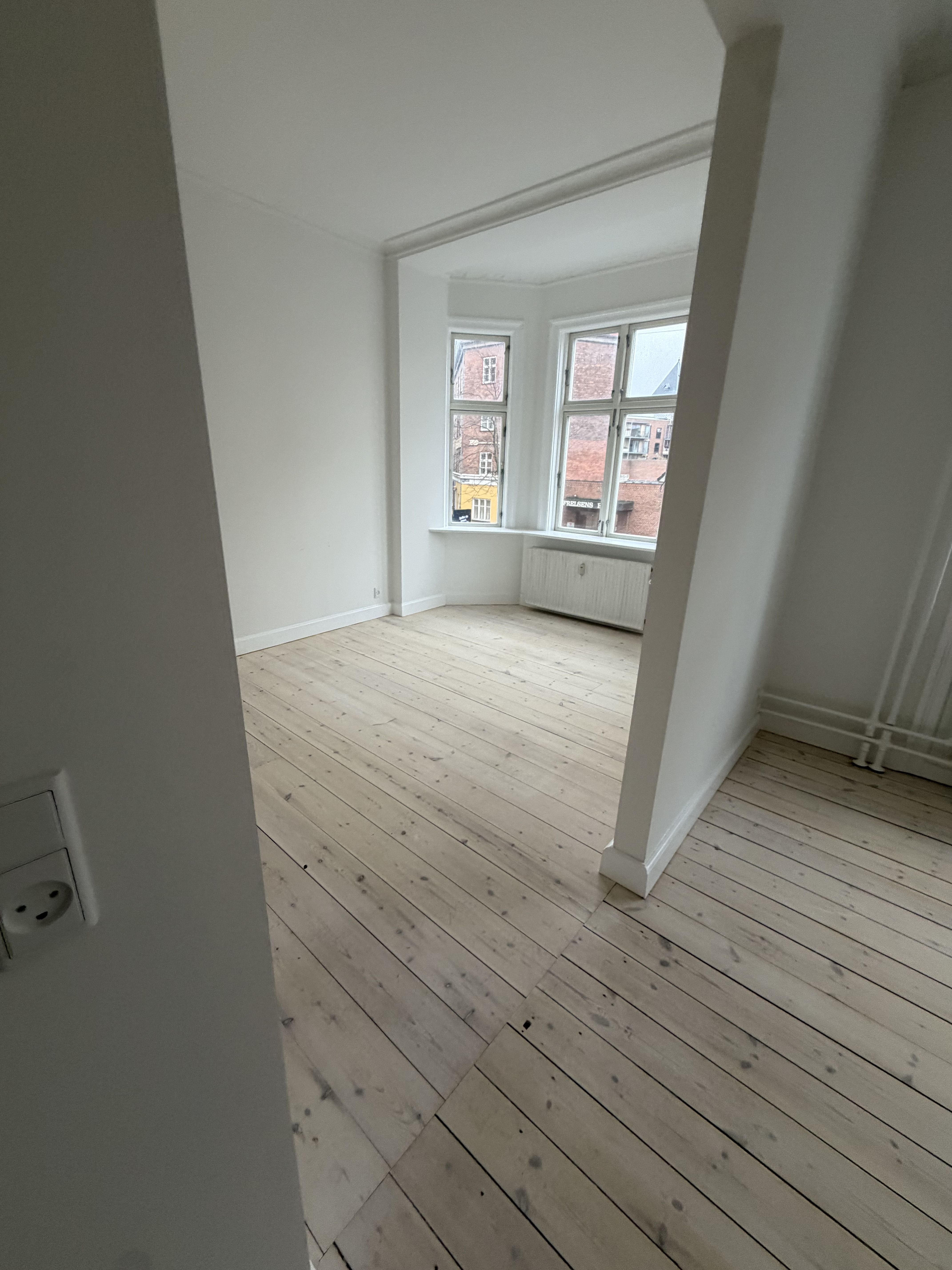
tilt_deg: -18.7
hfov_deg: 85.7
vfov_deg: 102.1
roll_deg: -3.3
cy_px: 635
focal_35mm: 14
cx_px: 476
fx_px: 513
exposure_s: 1/50
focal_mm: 2.22
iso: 250
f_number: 2.2
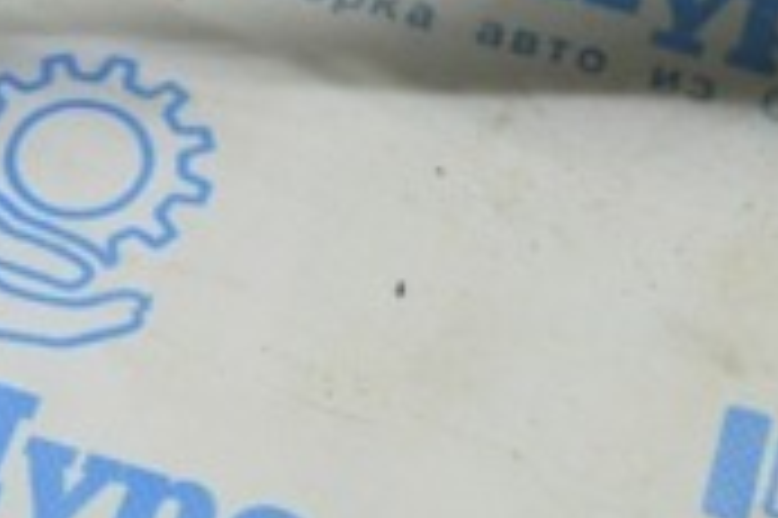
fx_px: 2998
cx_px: 81
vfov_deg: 9.6
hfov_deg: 14.6
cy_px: -245
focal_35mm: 139
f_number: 4
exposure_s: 1/50
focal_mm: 25
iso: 400
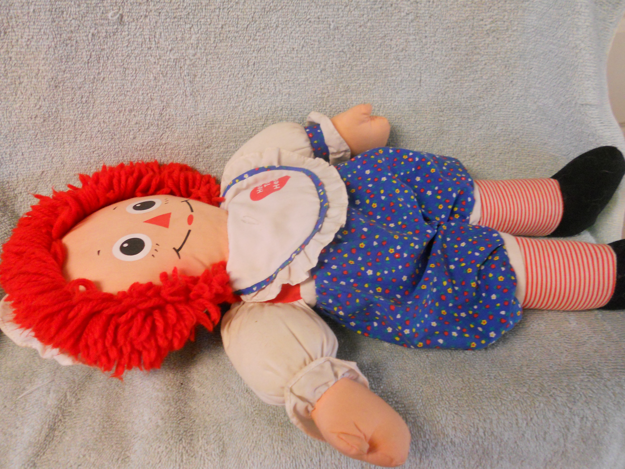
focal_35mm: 32
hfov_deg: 56.8
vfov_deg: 44.2
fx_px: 578
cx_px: 312
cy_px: 234
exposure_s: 1/25
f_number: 3.5
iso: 400
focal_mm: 5.8
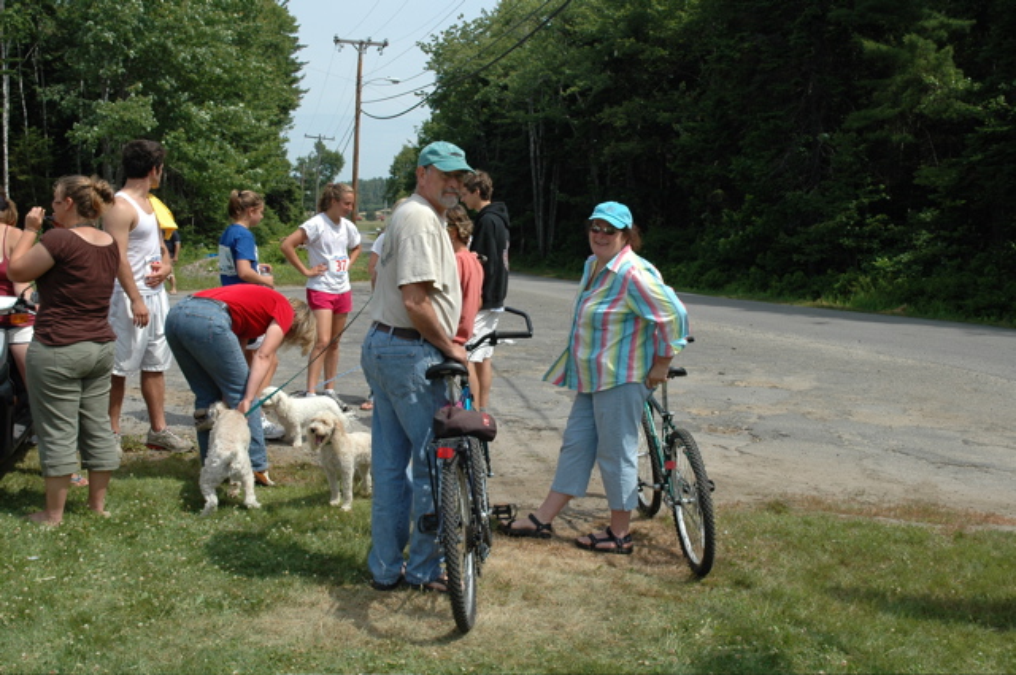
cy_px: 338
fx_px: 1142
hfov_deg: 48.0
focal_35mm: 40
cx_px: 508
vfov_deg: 32.9
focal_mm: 27
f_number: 9
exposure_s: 1/320
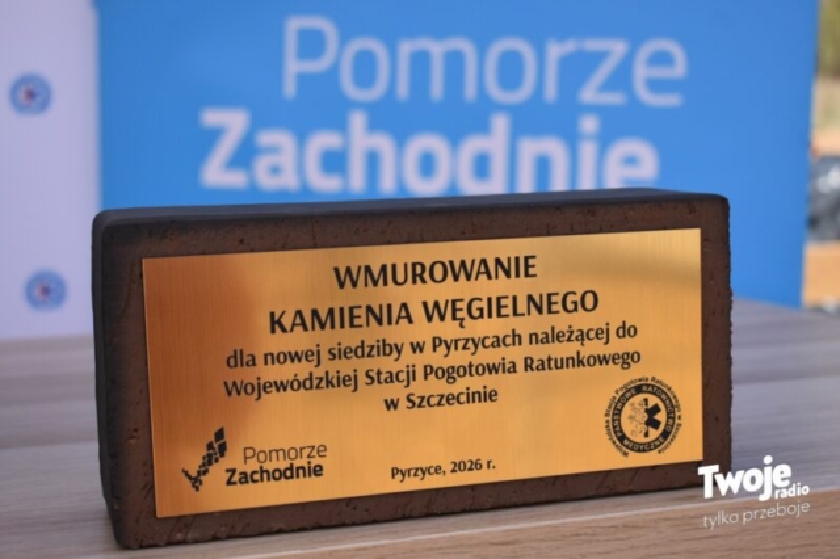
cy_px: 280
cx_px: 420
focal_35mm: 60
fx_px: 1399
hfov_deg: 33.4
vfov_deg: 22.6
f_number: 5.6
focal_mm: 40
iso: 400
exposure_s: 1/1250
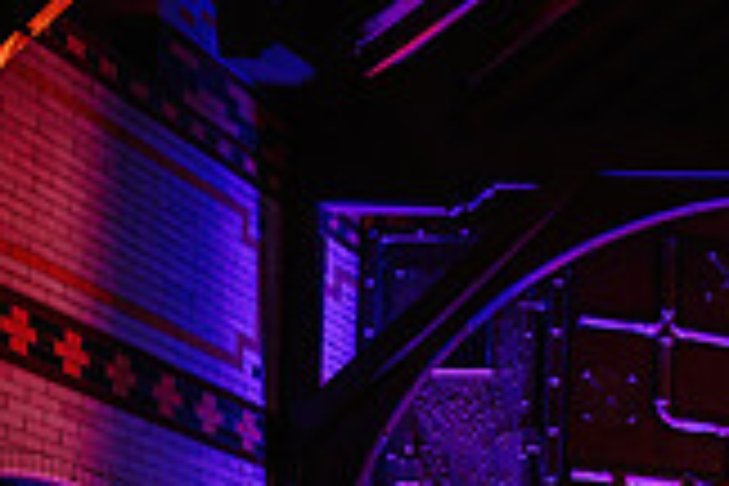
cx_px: 1282
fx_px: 1782
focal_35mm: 88
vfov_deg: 14.0
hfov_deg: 18.5
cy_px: 830
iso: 1600
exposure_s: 1/60
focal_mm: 24
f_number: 2.8
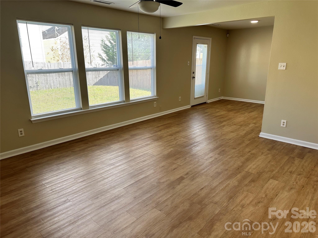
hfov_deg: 71.6
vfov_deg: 56.8
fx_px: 220
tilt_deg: -14.9
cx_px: 159
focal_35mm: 24
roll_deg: +0.3
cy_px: 119
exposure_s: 1/121
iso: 64
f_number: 1.78
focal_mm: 6.86
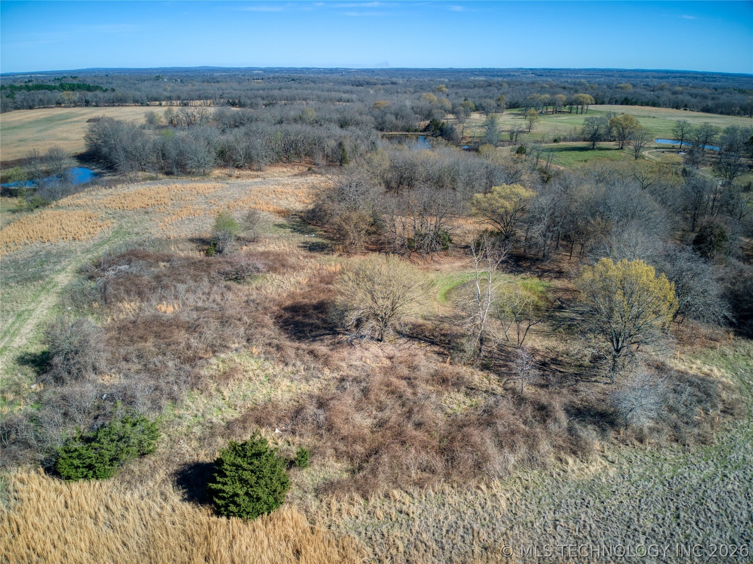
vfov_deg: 56.8
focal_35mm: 24
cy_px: 282
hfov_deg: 71.6
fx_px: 522
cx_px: 376
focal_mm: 4.5
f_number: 2.8
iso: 100
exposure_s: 1/725
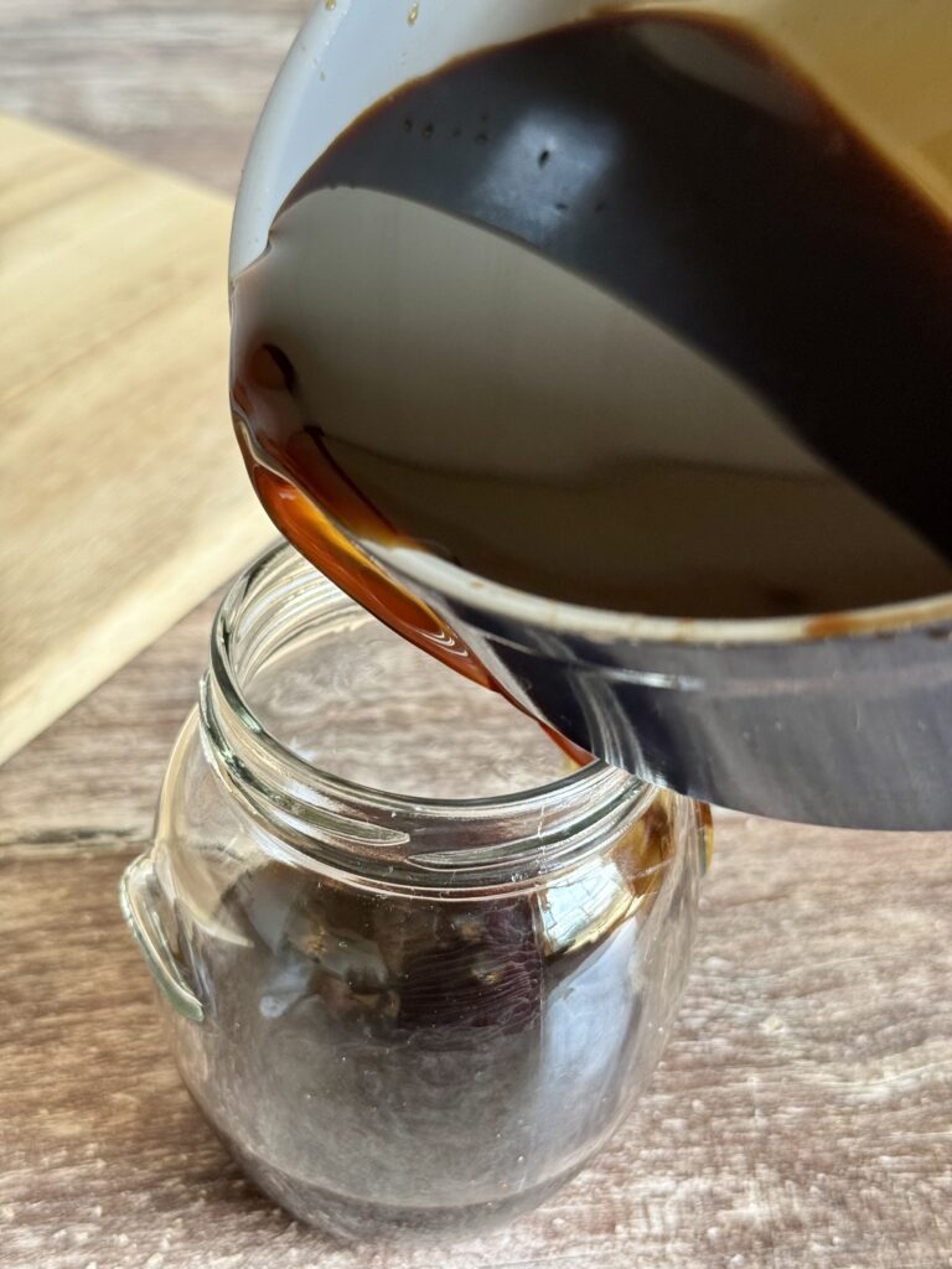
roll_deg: -5.7
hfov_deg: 30.3
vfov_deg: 39.7
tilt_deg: -41.3
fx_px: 1760
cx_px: 476
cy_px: 634
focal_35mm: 48
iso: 125
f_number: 1.78
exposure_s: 1/101
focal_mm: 6.76
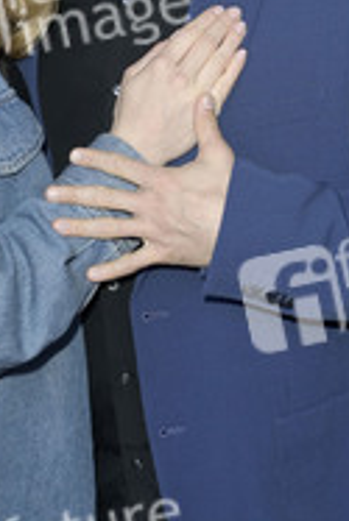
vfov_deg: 21.5
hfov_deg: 14.6
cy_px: 148
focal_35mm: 94
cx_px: 128
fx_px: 1364
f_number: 5.6
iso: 500
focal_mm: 44
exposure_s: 1/160
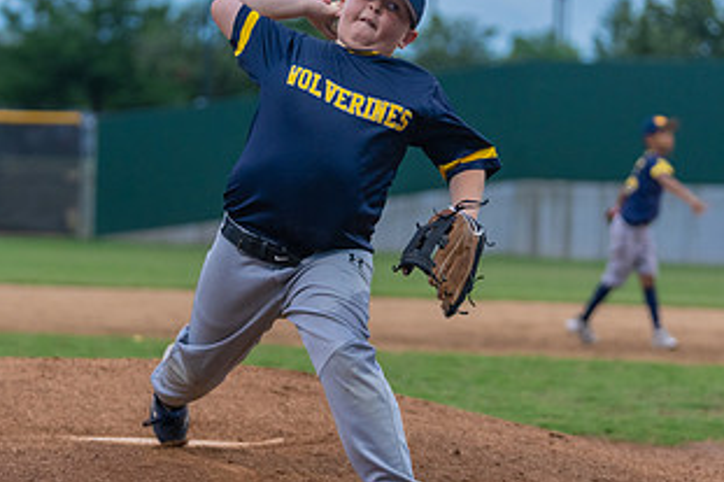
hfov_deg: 12.2
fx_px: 3377
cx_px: 265
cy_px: 155
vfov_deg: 8.2
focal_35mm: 168
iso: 1250
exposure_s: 1/1000
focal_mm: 90
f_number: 2.8
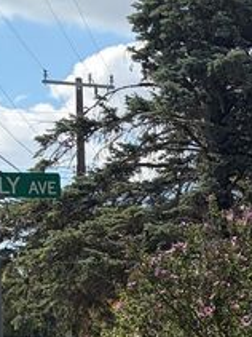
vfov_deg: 15.3
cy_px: 345
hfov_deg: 9.6
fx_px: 1224
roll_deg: +0.5
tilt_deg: +0.1
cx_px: 716
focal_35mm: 126
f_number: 1.6
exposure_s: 1/4329
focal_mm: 5.96
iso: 64
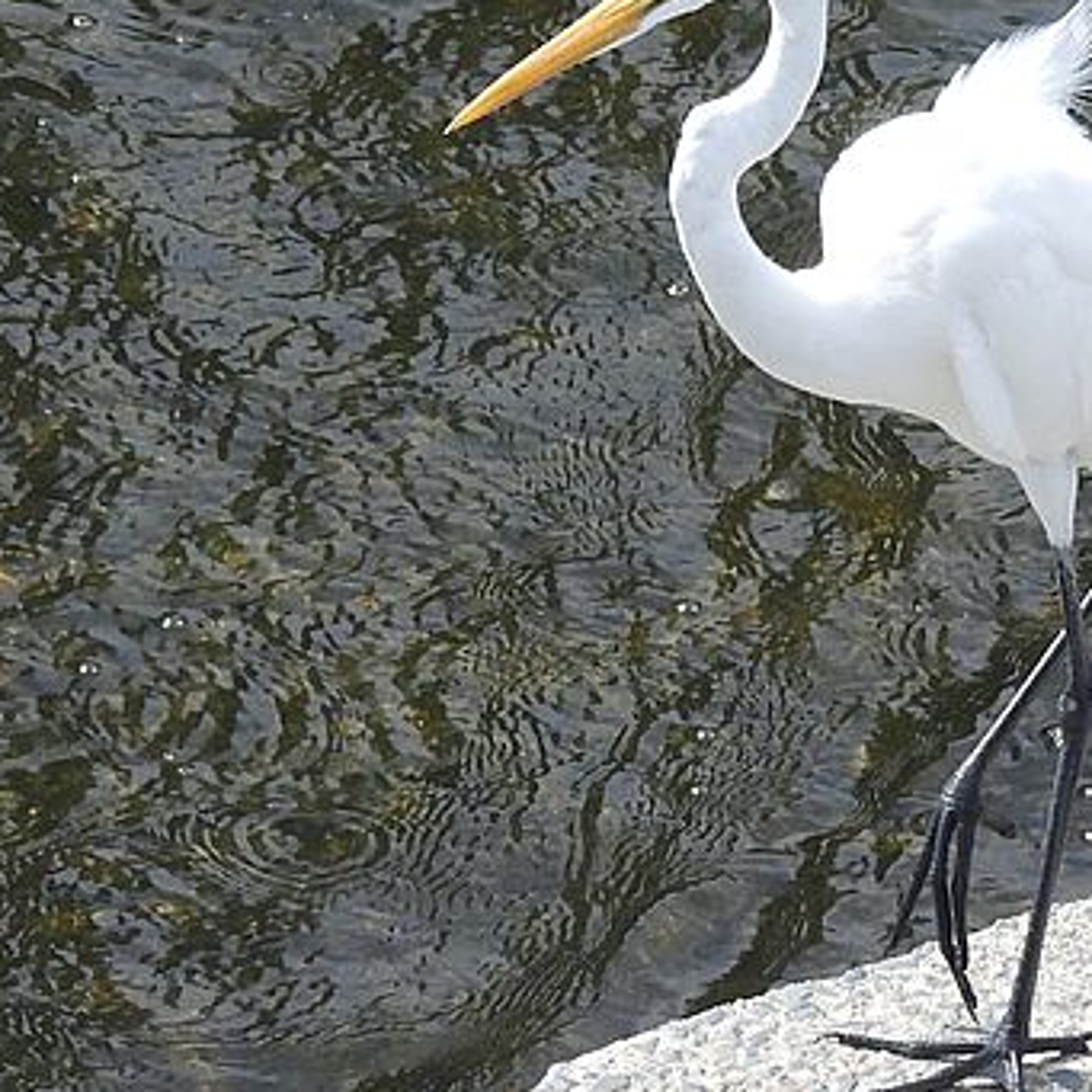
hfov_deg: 1.2
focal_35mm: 1452
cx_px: 964
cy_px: 596
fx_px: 51822
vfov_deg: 1.2
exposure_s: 1/1600
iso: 400
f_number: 5.6
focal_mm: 125
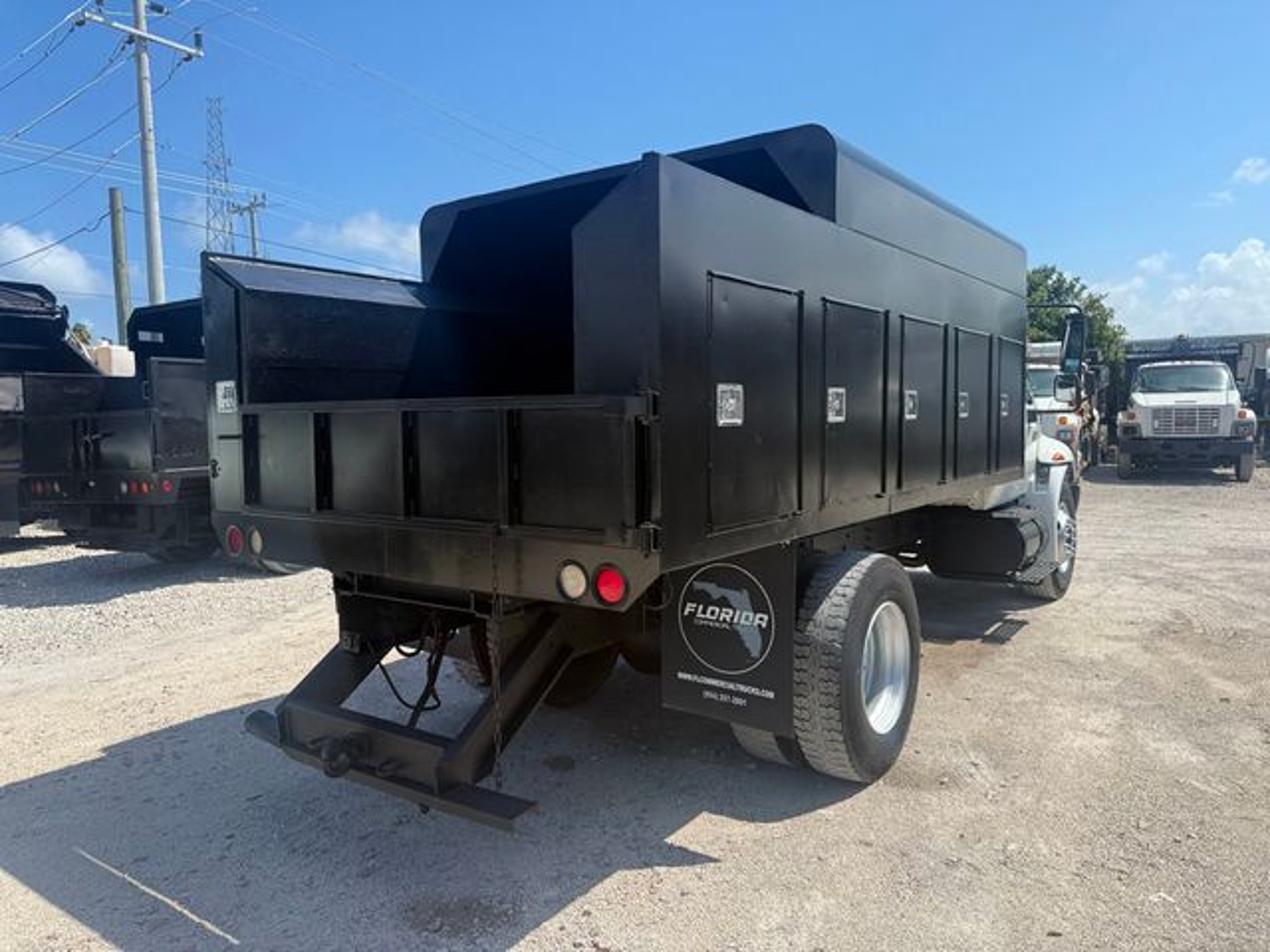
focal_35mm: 24
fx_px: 881
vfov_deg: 56.8
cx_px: 635
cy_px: 476
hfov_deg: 71.6
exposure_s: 1/3953
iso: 80
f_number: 1.78
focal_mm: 6.76
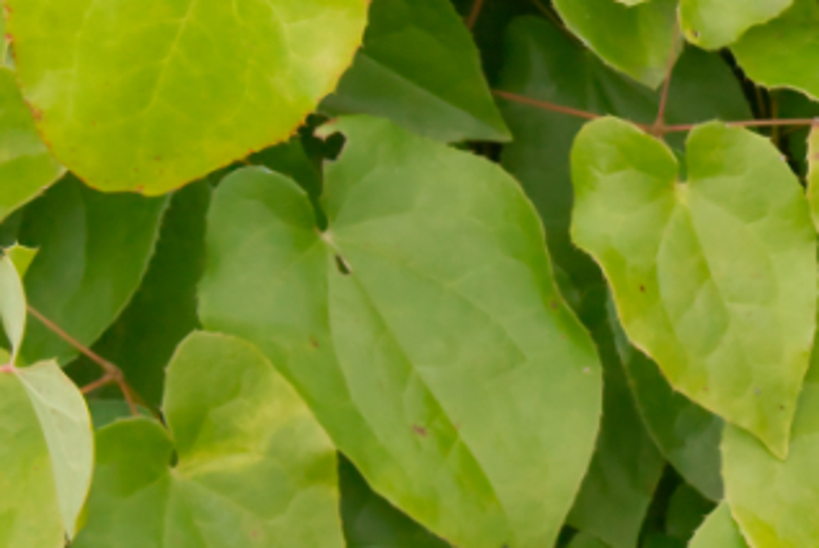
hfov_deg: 6.5
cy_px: -16
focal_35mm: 312
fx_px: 7102
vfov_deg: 4.4
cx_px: 1230
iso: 2500
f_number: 11
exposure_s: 1/200
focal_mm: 55
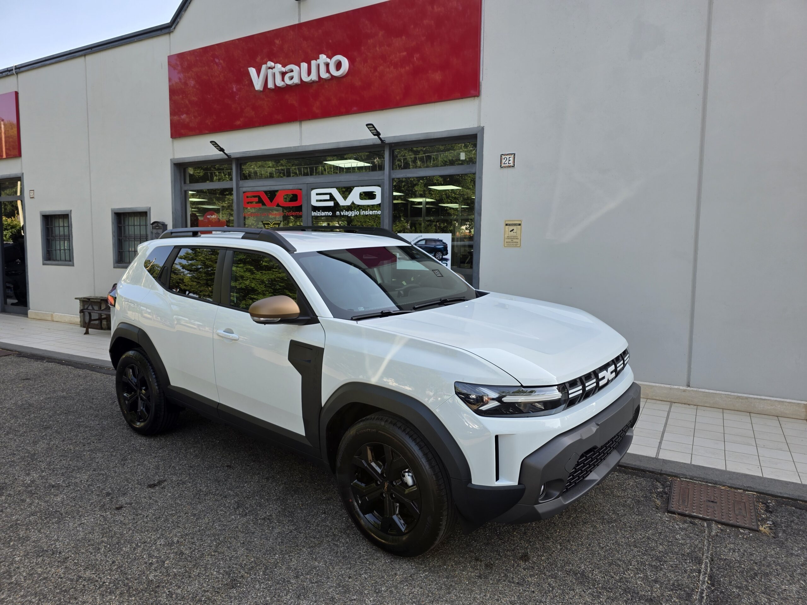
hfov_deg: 73.9
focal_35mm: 23
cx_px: 404
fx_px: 536
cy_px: 302
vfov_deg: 58.9
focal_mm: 6.3
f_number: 1.7
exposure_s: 1/359
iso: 25
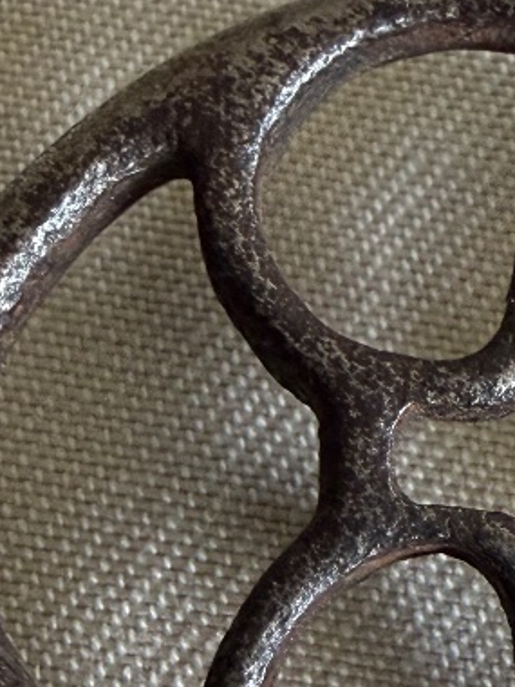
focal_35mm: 82
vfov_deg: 23.7
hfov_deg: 17.5
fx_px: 1627
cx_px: 529
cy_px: 479
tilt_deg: -68.2
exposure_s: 1/60
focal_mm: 2.22
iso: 320
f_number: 2.2
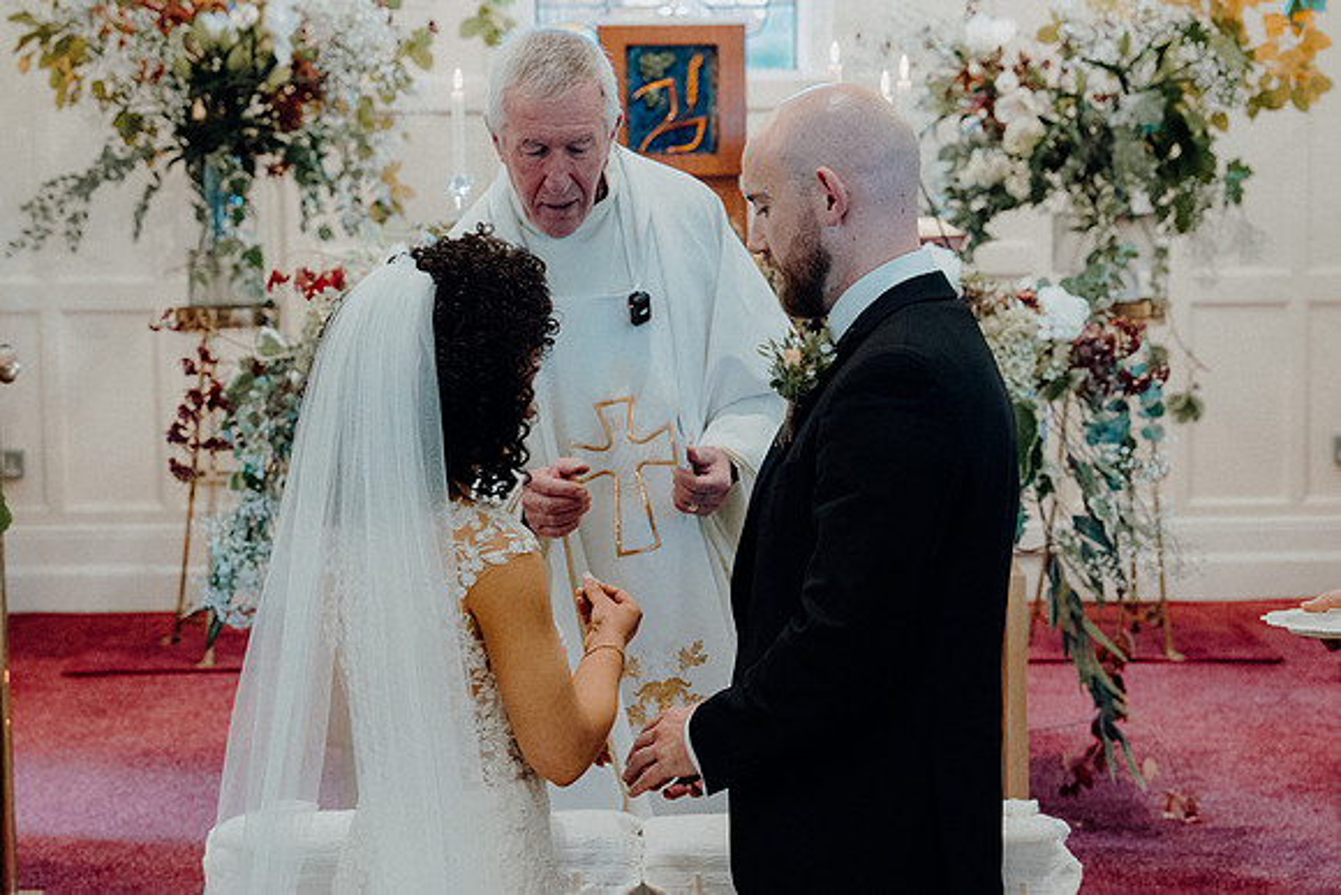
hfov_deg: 26.6
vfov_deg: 18.0
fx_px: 2832
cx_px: 670
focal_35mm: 76
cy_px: 448
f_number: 3.5
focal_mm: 51
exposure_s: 1/160
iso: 2500
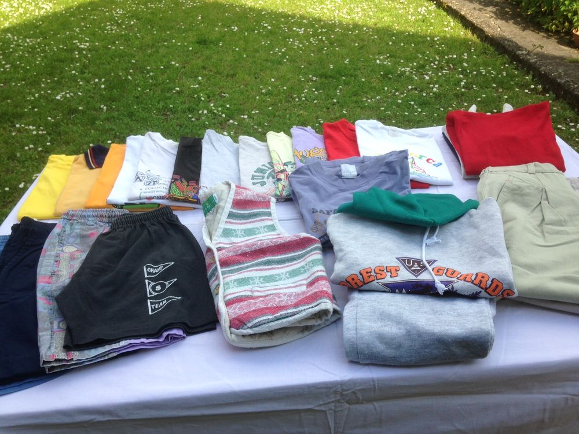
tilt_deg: -36.0
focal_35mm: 33
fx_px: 552
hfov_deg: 55.4
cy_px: 217
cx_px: 290
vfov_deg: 42.9
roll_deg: +1.4
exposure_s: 1/583
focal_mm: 4.12
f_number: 2.4
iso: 50
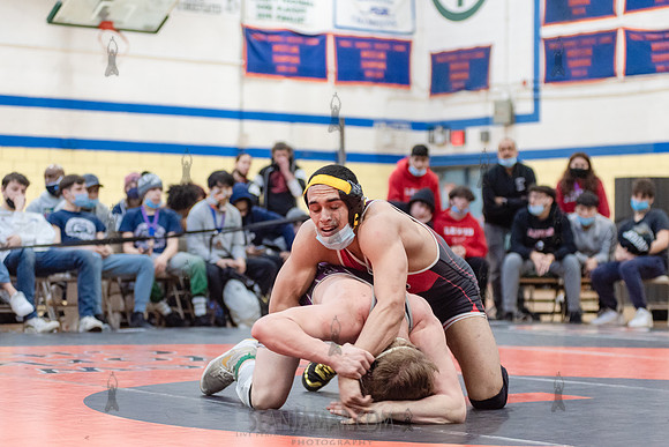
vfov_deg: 15.3
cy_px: 224
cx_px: 334
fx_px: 1666
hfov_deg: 22.7
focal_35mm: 90
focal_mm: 80
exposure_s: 1/320
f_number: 3.5
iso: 4000
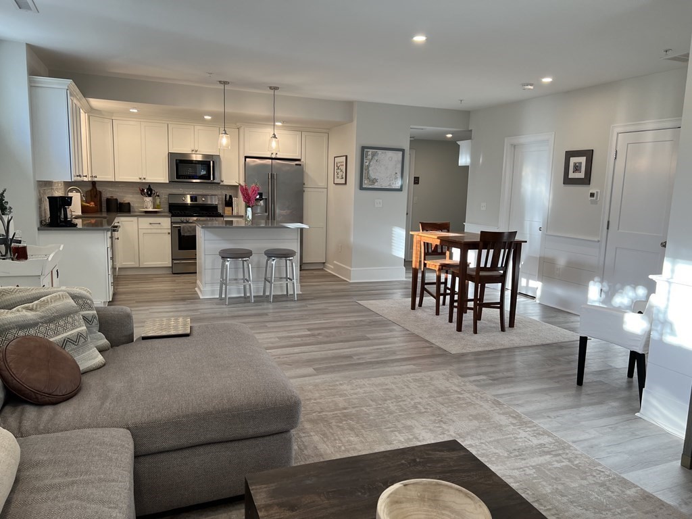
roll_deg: -2.0
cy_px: 260
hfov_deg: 67.3
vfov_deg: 53.1
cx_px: 346
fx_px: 520
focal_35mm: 26
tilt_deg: -8.4
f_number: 1.5
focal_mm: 5.7
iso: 64
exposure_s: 1/131
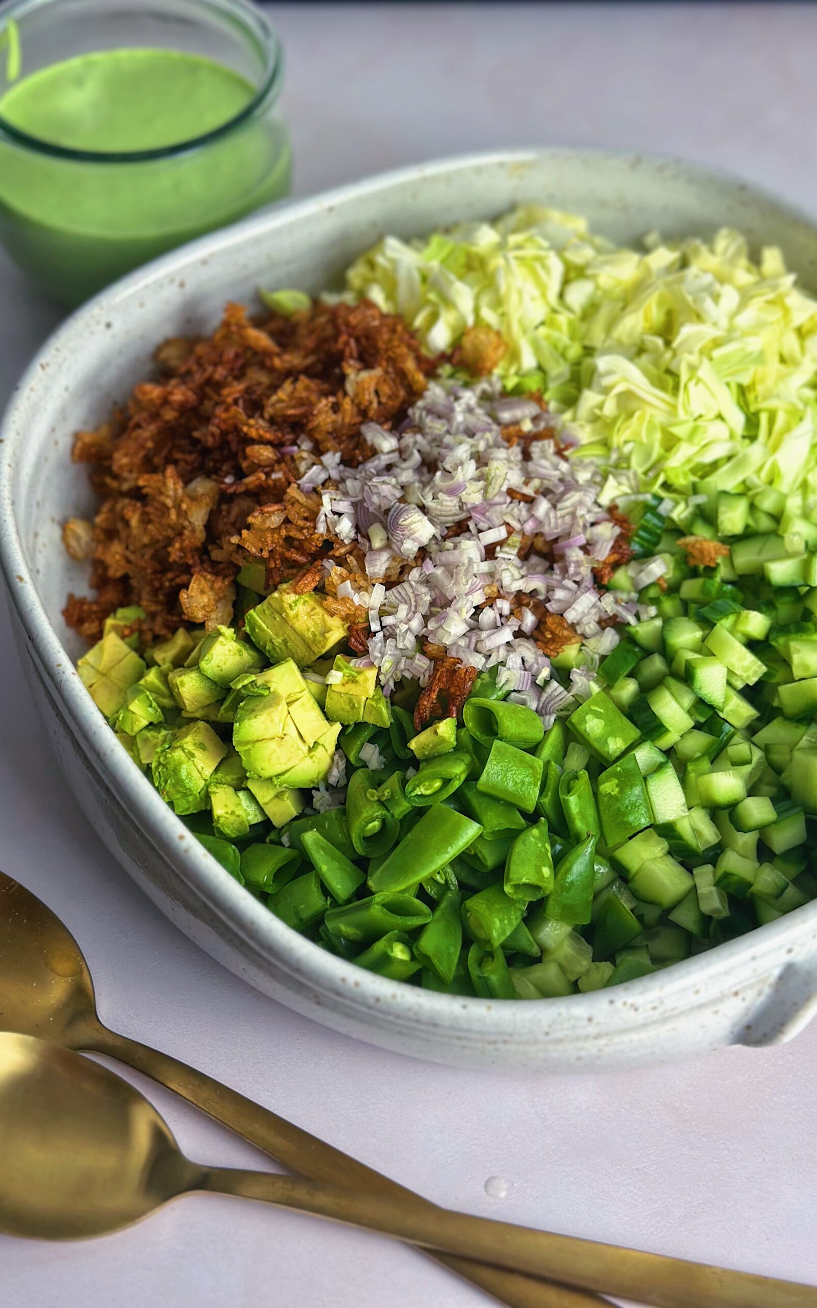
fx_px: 1817
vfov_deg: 39.6
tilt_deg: -51.4
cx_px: 404
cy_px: 653
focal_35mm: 51
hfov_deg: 25.3
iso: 100
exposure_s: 1/100
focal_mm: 6.86
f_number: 1.78
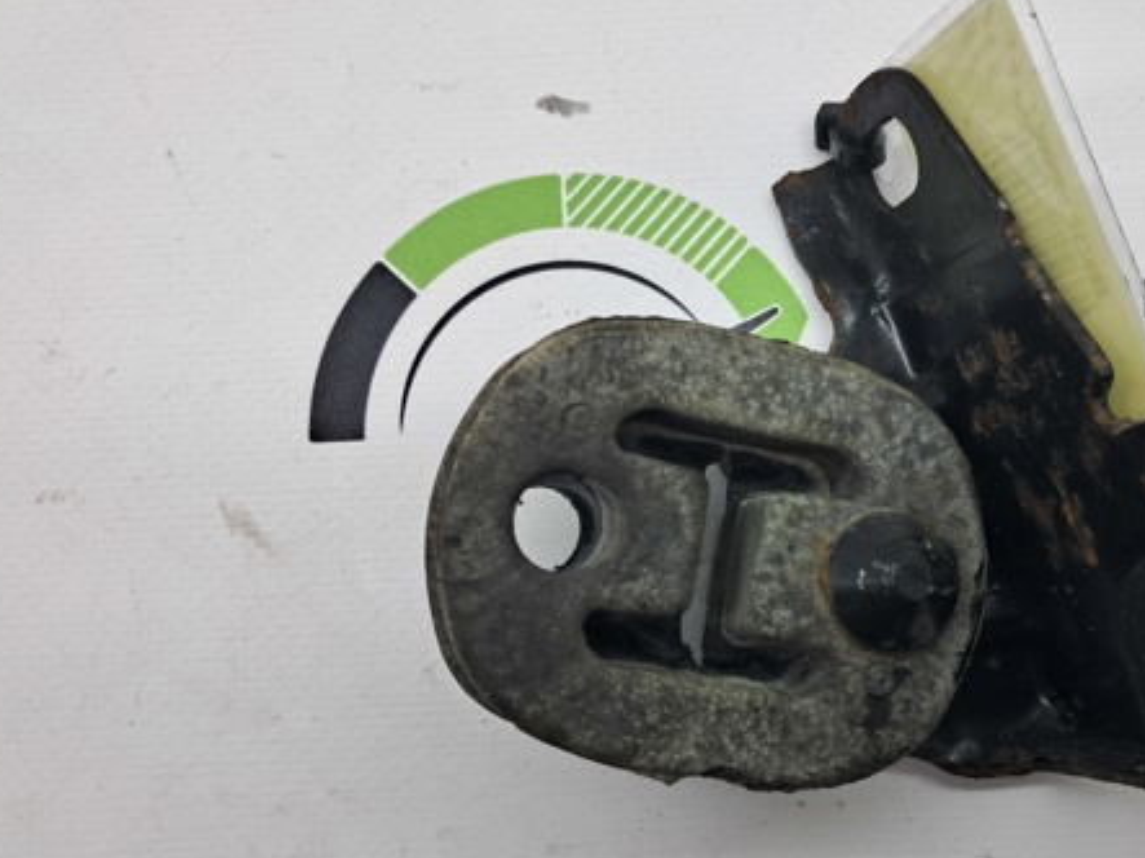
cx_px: 788
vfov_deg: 36.7
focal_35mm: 39
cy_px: 505
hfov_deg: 46.9
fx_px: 1290
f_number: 1.8
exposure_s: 1/100
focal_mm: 4
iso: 50
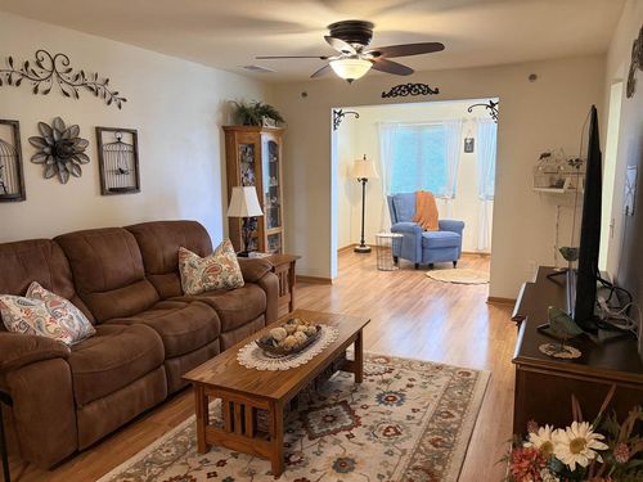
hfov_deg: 67.3
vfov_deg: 53.1
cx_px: 322
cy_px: 241
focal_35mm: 26
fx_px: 483
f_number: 1.6
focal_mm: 5.96
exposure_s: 1/60
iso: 200
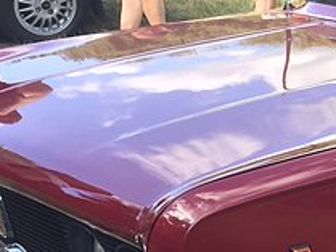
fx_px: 1214
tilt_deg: -13.0
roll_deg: -1.6
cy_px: 105
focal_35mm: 125
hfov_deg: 14.2
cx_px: 579
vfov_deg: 11.9
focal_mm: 4.15
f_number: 2.2
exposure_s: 1/329
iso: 32
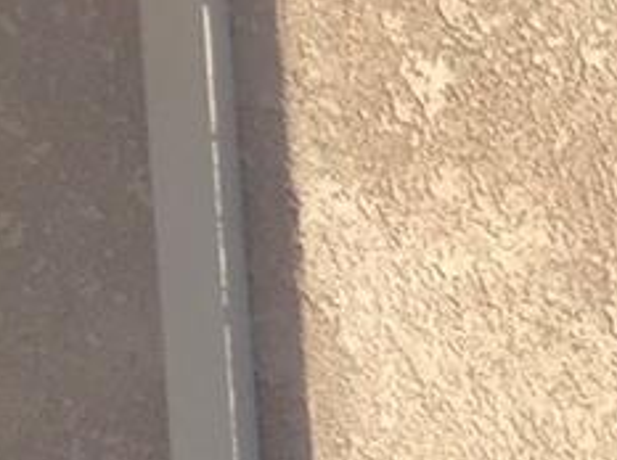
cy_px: 826
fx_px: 3328
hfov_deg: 8.6
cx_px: 1922
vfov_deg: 7.7
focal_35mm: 187
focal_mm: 4.15
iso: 32
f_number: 2.2
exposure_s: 1/1412
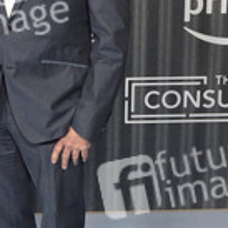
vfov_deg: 15.5
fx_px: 835
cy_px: 97
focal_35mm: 112
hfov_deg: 15.4
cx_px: 32
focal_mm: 45
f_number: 6.3
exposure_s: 1/250
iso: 2500
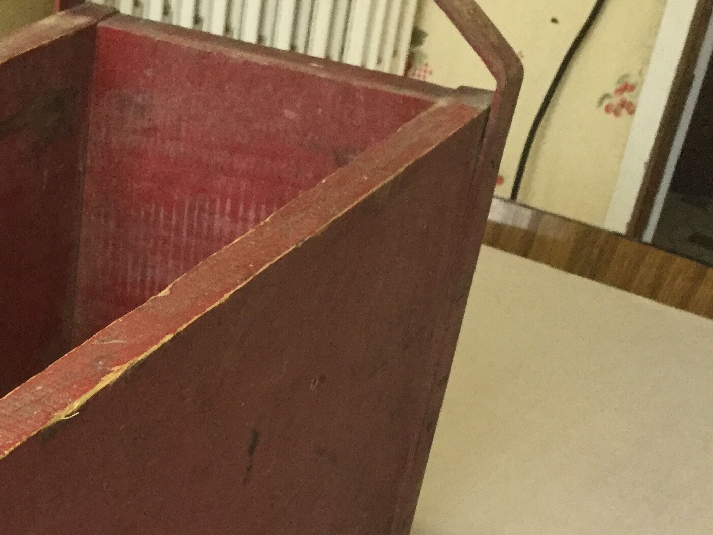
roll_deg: -1.9
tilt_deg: -37.2
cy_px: 616
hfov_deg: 25.2
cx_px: -60
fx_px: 1483
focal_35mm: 72
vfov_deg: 19.4
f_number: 2.4
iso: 125
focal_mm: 3.3
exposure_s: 1/33
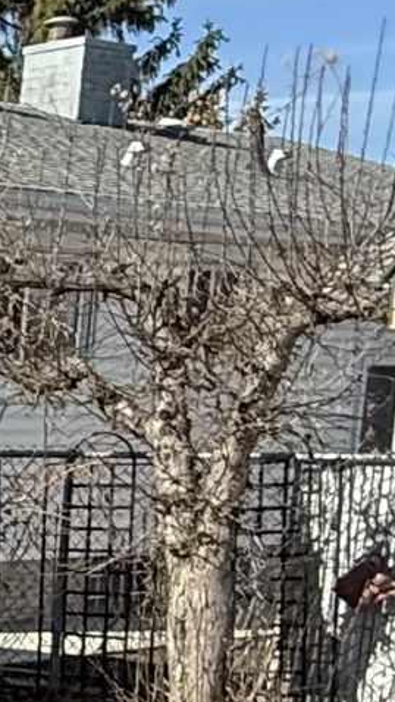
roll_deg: -1.2
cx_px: -1035
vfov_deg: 20.9
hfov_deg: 8.5
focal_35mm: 98
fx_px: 1824
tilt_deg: -8.0
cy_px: 736
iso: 64
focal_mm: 2.22
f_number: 2.2
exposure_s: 1/1145
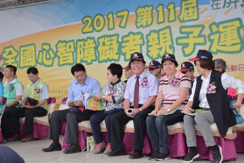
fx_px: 488
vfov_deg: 18.9
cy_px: 82
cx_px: 122
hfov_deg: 28.1
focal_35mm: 72
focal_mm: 48
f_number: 6.3
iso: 800
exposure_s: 1/160
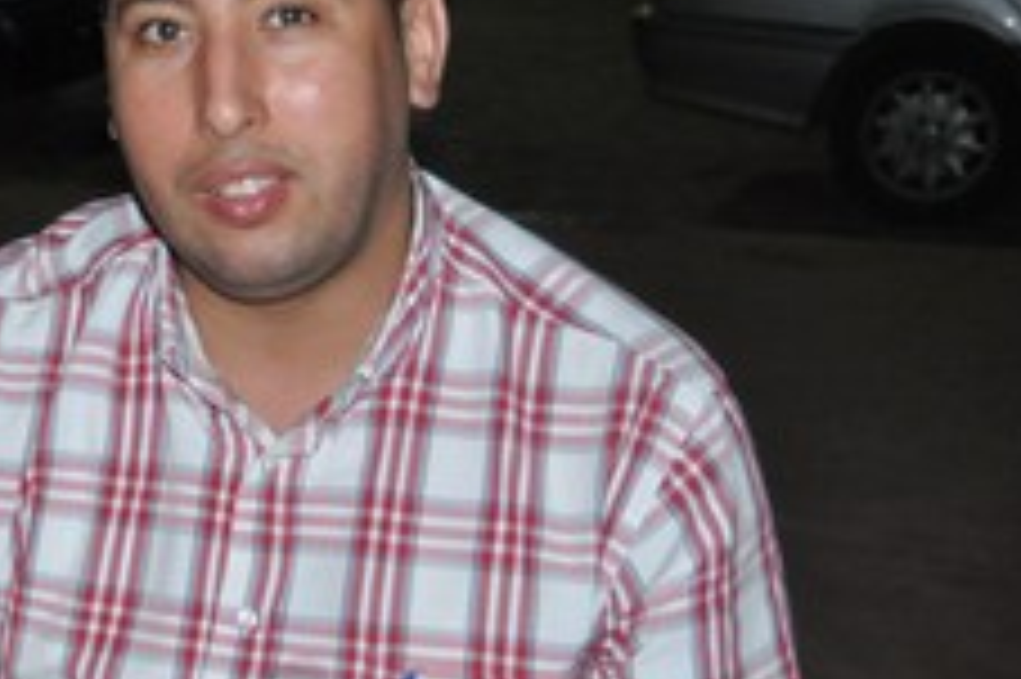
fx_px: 3117
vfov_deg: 12.4
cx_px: -184
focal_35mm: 110
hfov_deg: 17.8
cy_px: 519
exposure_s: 1/60
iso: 800
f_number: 4
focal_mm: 26
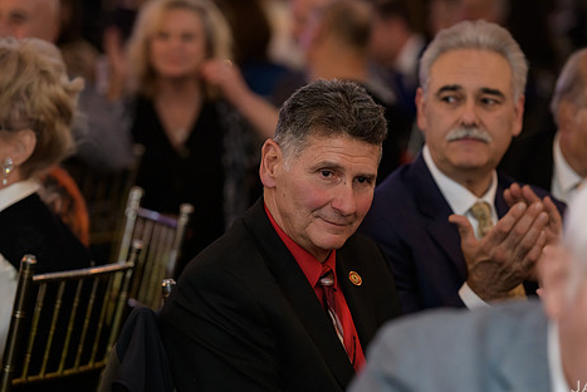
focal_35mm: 180
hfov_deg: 11.4
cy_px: 178
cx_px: 327
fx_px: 2937
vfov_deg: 7.6
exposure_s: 1/125
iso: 1000
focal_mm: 145
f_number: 3.2
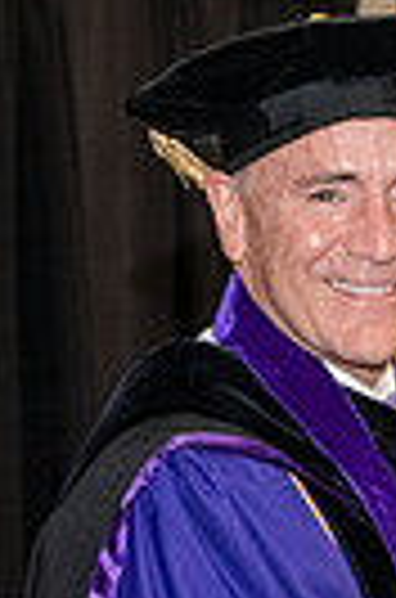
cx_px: 576
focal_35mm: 306
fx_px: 5075
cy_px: 645
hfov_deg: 4.4
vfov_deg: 6.7
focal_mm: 70
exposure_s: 1/200
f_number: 5.6
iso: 2500
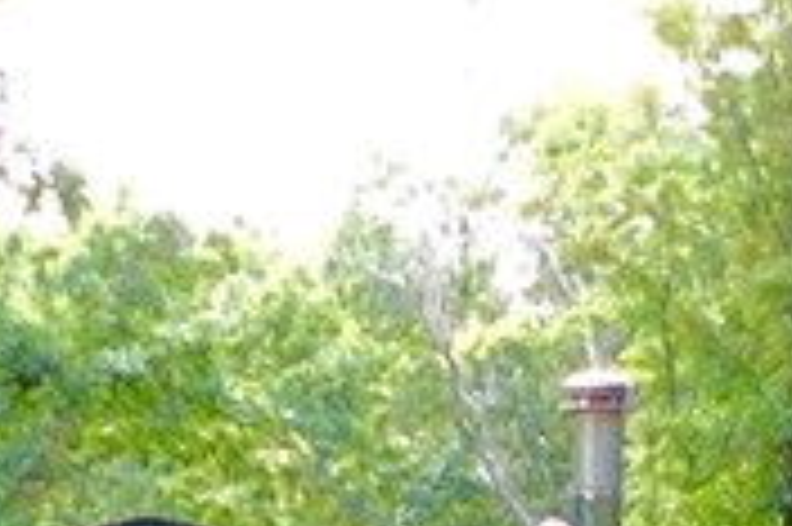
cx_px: 684
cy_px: 1286
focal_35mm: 194
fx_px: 4264
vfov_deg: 6.7
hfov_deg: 10.6
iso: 40
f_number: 2.4
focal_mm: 3.3
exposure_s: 1/60
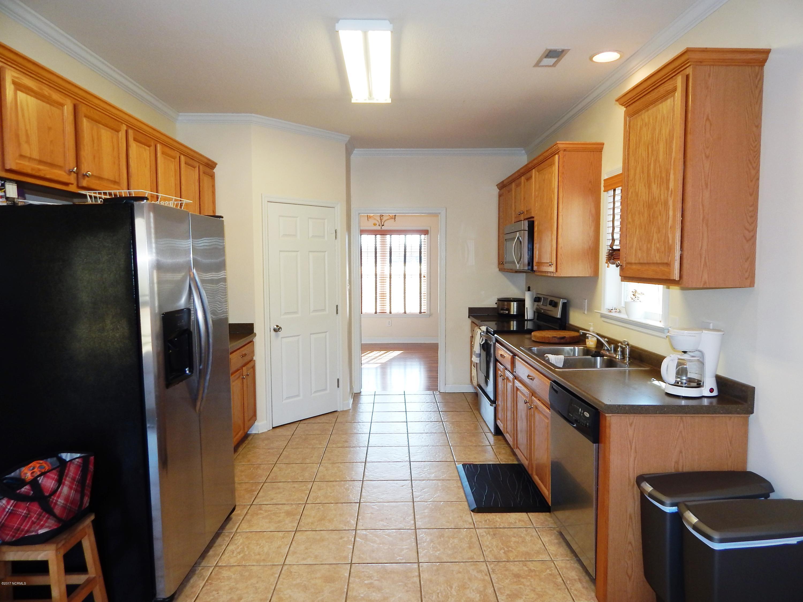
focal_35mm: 22
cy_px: 301
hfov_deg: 76.4
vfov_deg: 61.1
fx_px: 510
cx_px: 402
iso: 125
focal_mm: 4
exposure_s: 1/60
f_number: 3
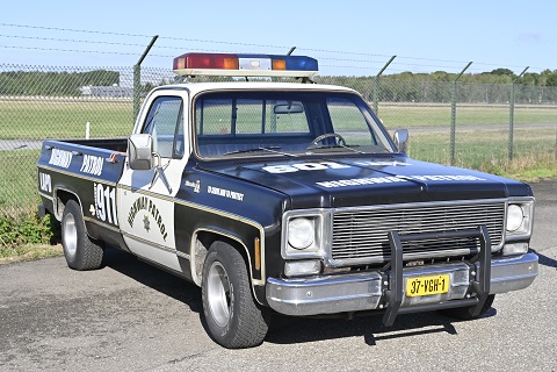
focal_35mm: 62
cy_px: 186
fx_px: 951
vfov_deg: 22.1
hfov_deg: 32.6
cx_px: 278
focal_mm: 41
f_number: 5.6
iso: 800
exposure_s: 1/4000
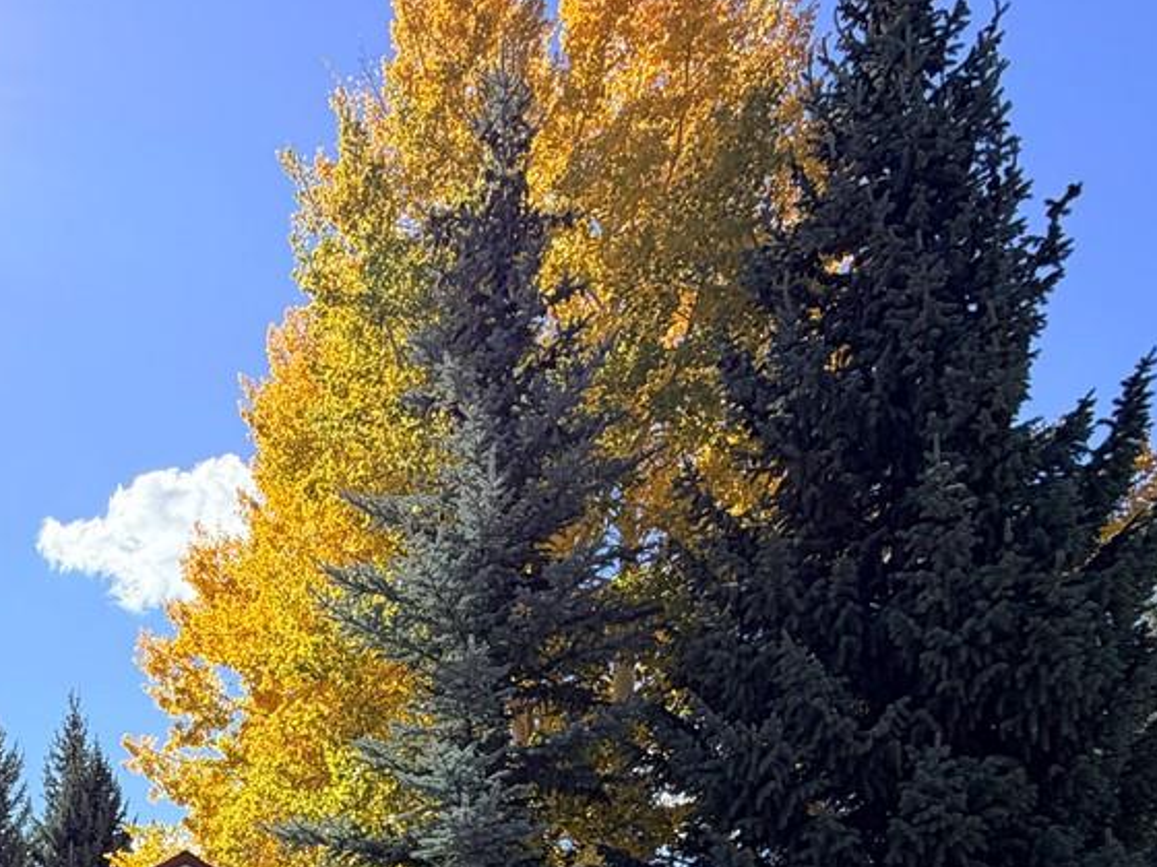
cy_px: 1094
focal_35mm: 40
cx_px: 10
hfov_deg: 41.1
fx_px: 1337
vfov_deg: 29.7
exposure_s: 1/770
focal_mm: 2.22
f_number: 2.2
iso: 32
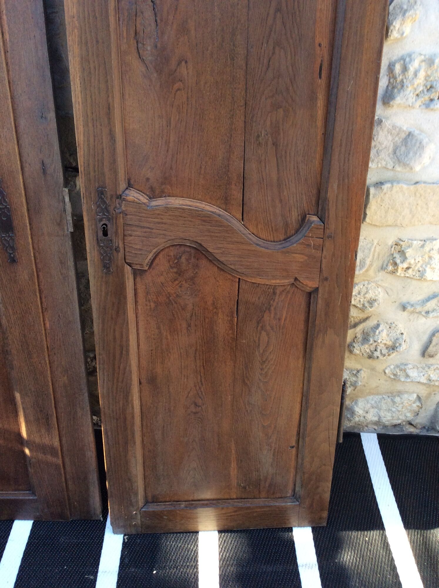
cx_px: 220
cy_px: 294
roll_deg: -1.0
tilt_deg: -31.0
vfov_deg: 56.9
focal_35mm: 32
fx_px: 542
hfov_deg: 44.1
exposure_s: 1/100
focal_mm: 3.3
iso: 64
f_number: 2.4
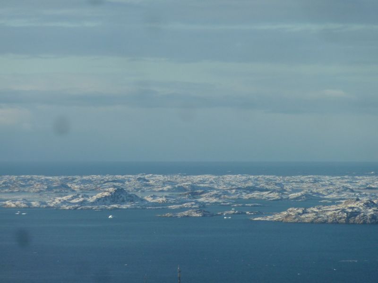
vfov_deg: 5.0
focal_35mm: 300
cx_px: 189
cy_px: 142
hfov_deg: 6.6
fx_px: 3276
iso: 160
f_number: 5.6
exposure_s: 1/800
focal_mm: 49.2
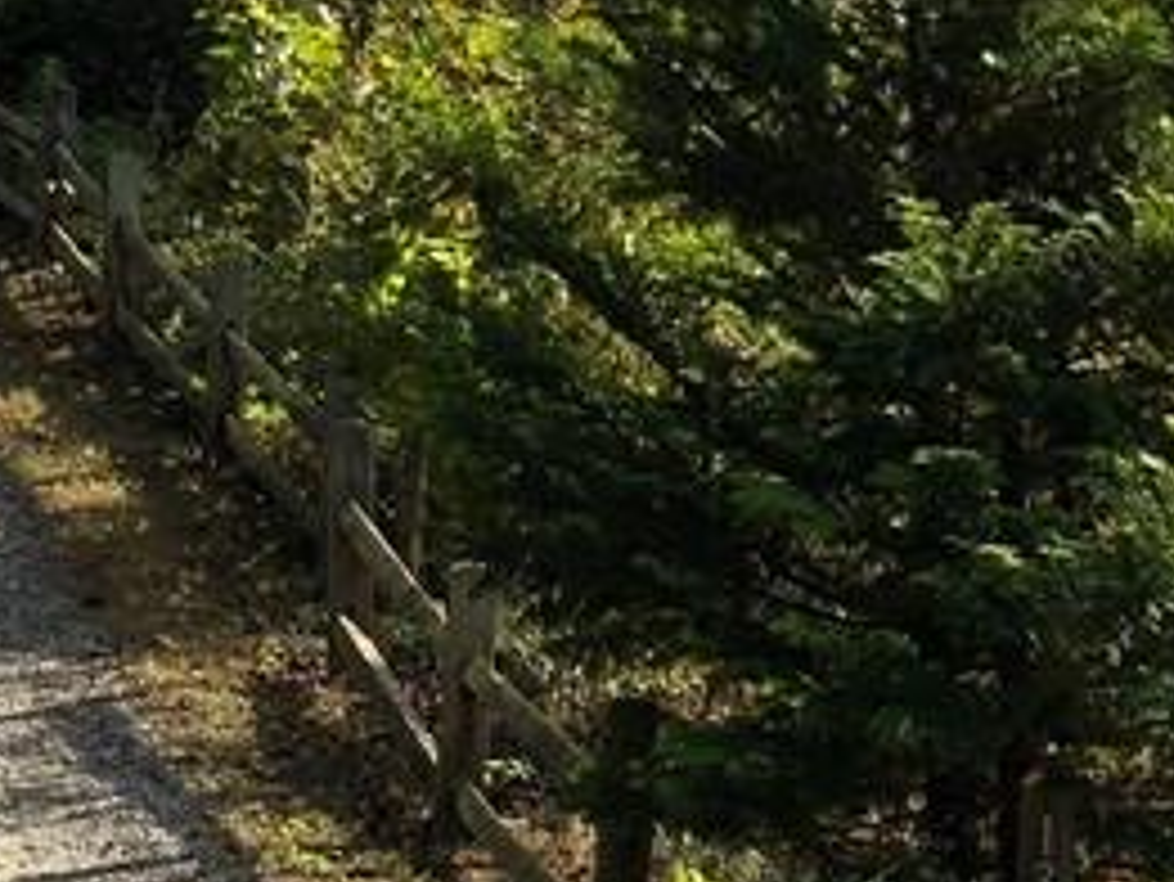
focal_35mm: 204
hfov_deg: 9.6
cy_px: 346
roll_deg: +2.8
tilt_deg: +3.5
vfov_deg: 7.3
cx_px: 1192
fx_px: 6922
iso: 16
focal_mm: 6
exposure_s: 1/385
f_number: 2.4
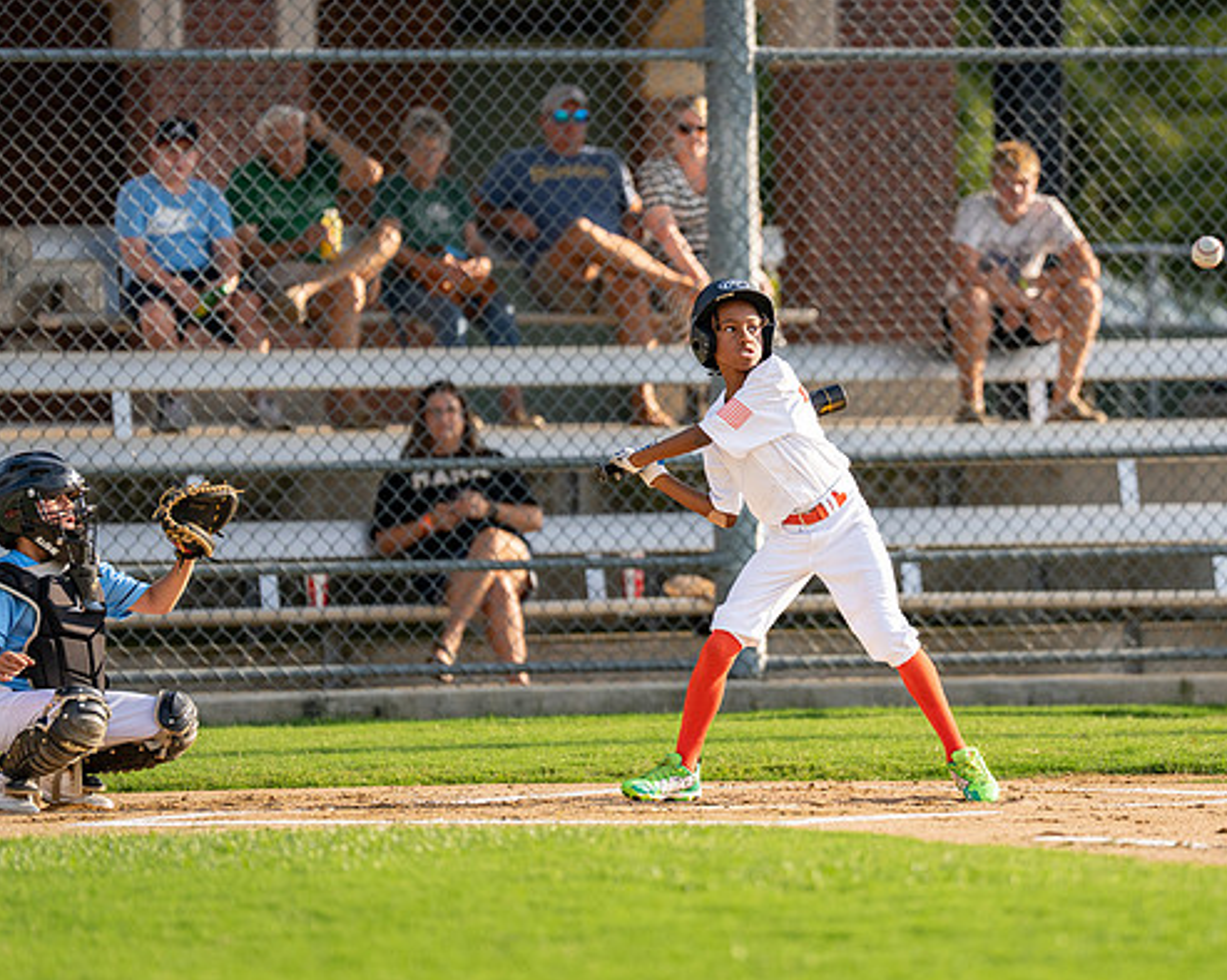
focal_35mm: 288
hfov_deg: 6.7
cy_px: 442
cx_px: 756
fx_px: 10454
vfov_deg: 5.4
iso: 400
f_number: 2.8
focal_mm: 200
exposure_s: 1/4000
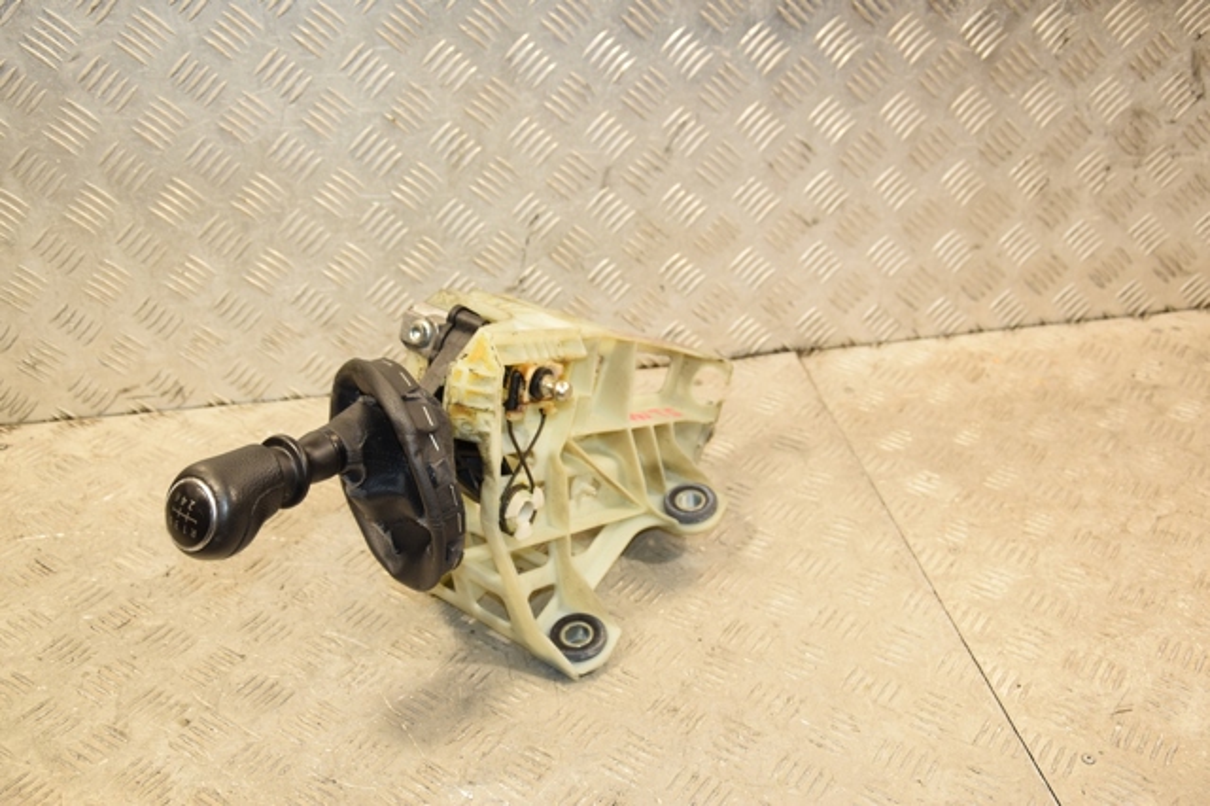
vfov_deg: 31.9
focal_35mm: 42
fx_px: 1411
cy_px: 403
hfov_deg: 46.4
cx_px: 605
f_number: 5.6
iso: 800
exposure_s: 1/200
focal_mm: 28
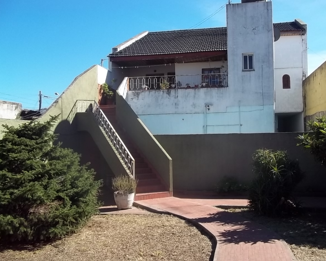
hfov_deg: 52.8
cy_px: 129
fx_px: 328
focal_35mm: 34
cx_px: 174
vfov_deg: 43.4
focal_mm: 5.7
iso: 80
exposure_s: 1/250
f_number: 5.5
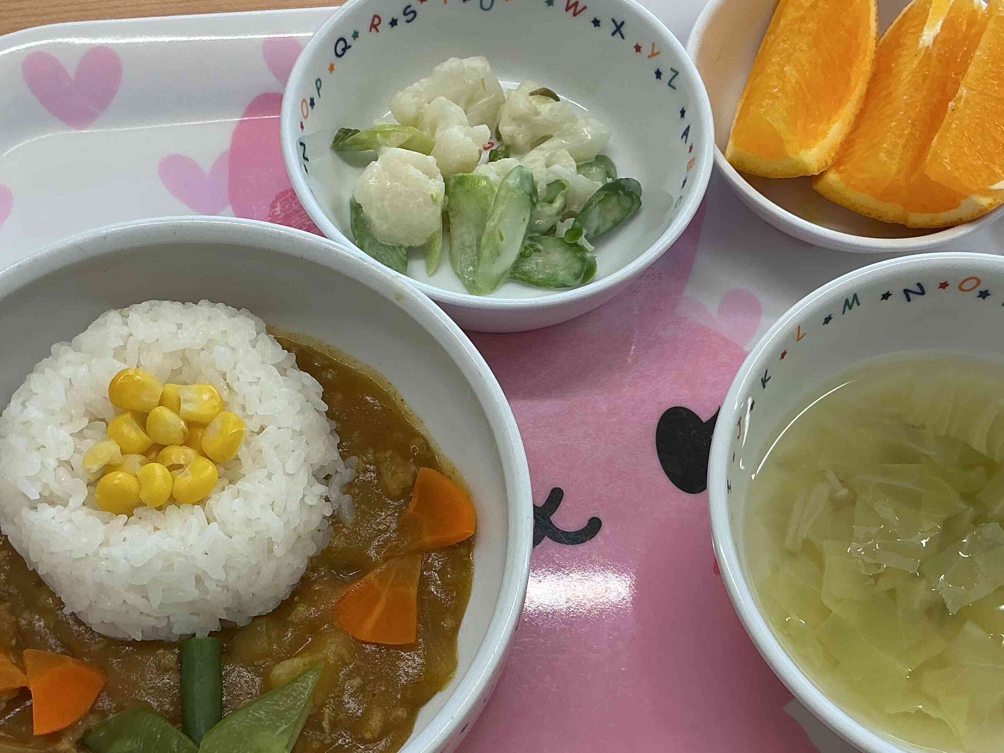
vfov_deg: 30.1
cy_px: 479
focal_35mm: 48
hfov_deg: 39.6
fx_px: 1392
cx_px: 523
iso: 20
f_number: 1.8
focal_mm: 3
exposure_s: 1/100
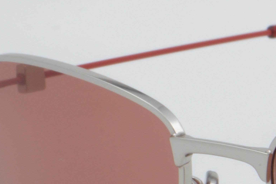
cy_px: 198
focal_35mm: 290
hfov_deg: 7.0
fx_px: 2223
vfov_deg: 4.7
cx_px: 466
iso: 100
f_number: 29
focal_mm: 50
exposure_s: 1/3
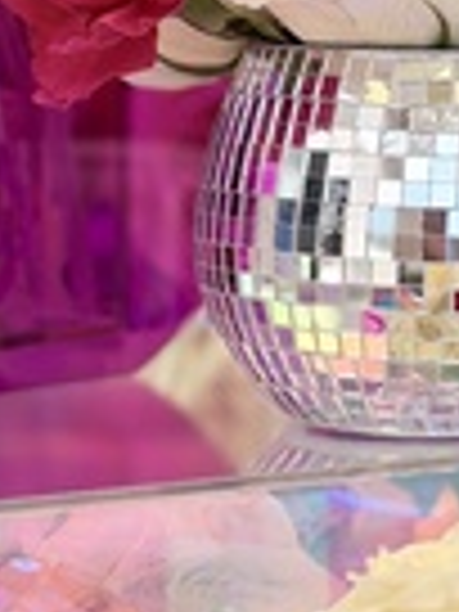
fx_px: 3730
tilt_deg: -7.1
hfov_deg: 7.0
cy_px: 310
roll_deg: +0.1
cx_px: 360
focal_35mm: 211
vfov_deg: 9.4
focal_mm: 6.76
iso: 64
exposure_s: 1/2415
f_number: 1.78
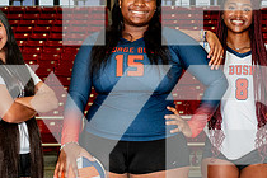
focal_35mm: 105
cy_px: 133
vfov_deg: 13.0
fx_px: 779
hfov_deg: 19.5
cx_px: 141
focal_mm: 38
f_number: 7.1
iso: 800
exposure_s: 1/200
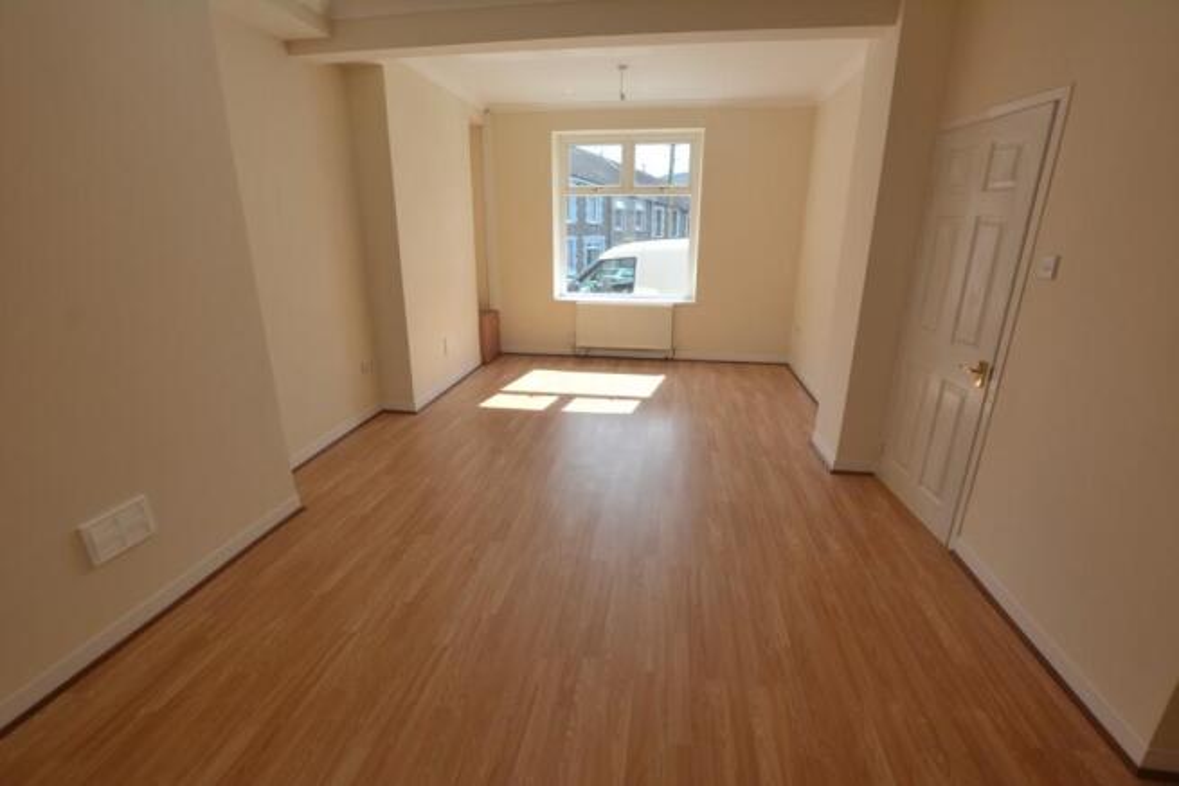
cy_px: 393
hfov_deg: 100.4
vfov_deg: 77.4
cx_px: 590
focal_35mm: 15
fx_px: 491
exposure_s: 1/200
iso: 200
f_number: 7.1
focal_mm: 10
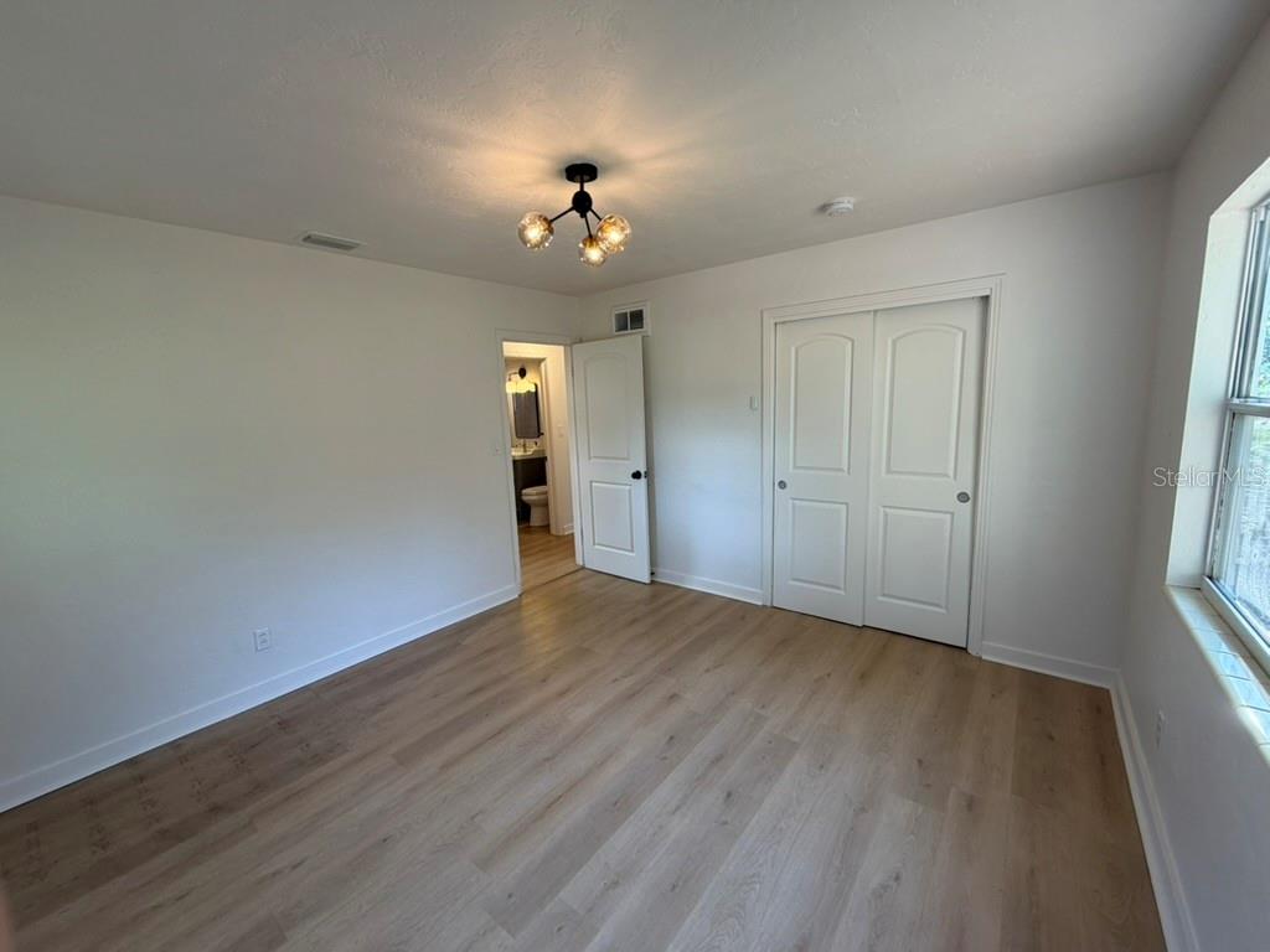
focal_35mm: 14
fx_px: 514
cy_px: 476
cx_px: 635
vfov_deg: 85.7
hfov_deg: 102.1
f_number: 2.2
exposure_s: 1/120
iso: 125
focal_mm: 2.22
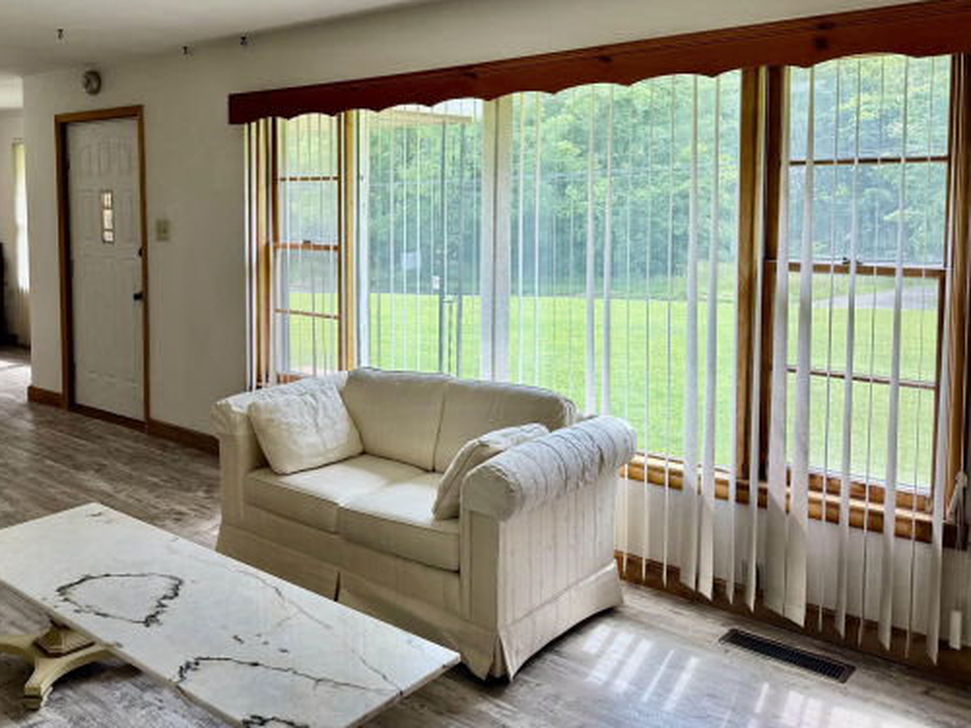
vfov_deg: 43.6
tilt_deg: -4.0
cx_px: 360
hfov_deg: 56.1
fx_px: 898
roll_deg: +0.4
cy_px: 250
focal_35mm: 32
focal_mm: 6.76
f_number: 1.78
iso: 80
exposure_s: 1/305
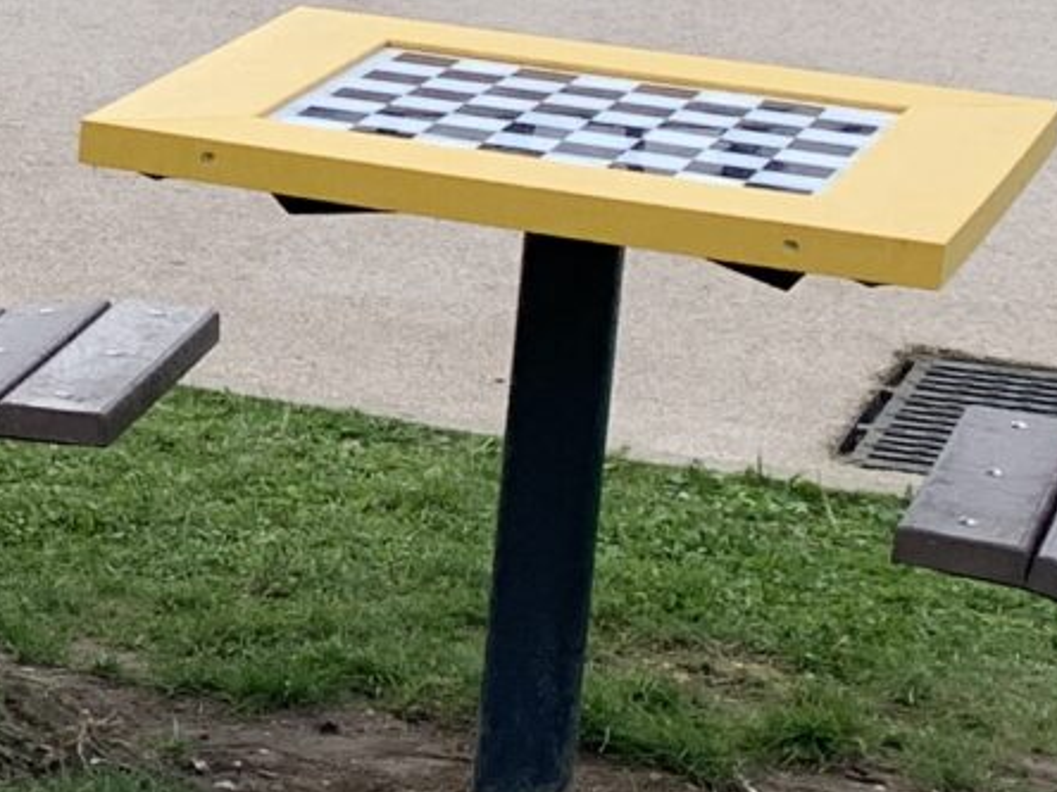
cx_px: -1045
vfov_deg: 9.8
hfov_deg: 11.8
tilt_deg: -11.1
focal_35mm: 150
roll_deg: -0.2
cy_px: -21
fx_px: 4580
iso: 25
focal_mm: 4.25
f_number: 1.8
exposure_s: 1/954
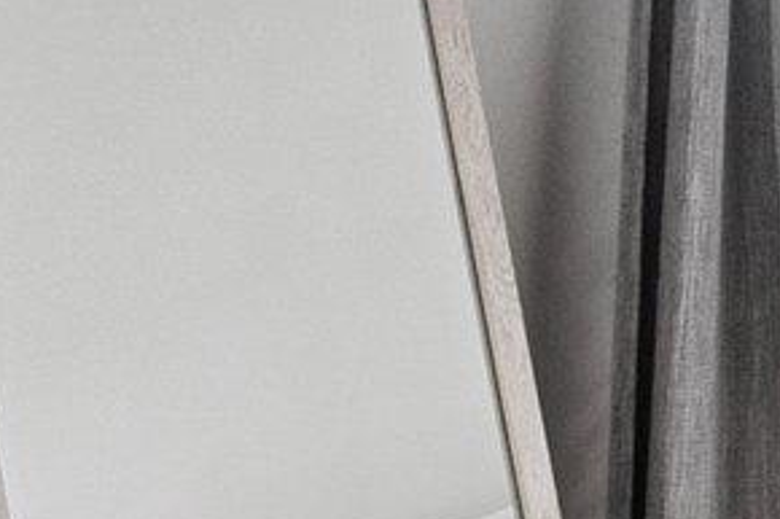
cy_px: 262
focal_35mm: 106
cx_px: 2526
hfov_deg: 10.5
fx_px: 2295
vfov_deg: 12.9
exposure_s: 1/6
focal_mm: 10
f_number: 8
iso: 640
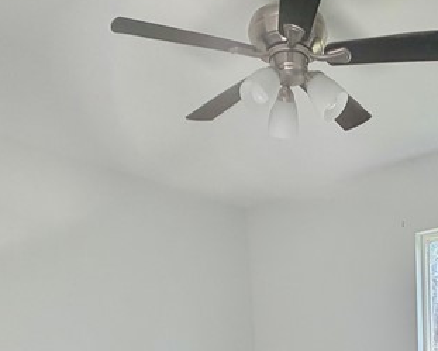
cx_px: 335
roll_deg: +2.6
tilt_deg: -9.6
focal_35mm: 45
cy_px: 475
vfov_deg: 27.1
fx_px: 584
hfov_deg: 39.9
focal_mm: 2.22
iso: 50
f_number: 2.2
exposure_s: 1/121
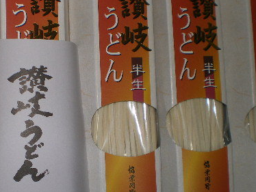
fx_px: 481
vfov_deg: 22.6
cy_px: 81
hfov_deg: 28.9
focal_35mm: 65
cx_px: 40
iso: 64
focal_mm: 6.3
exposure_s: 1/30
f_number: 4.6
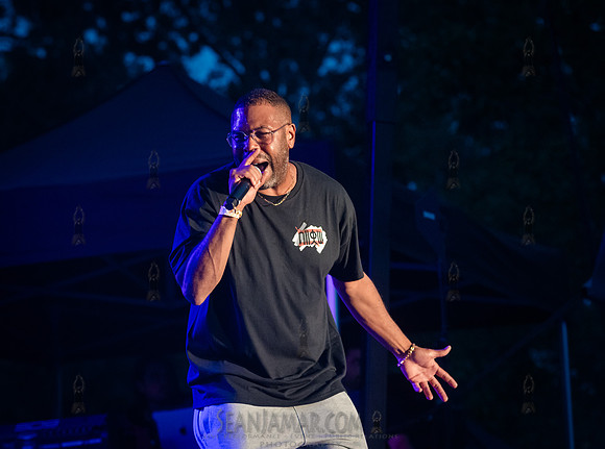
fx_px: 2459
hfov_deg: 14.0
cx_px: 255
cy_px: 219
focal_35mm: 141
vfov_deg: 10.4
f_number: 4.5
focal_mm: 125
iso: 5000
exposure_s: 1/400
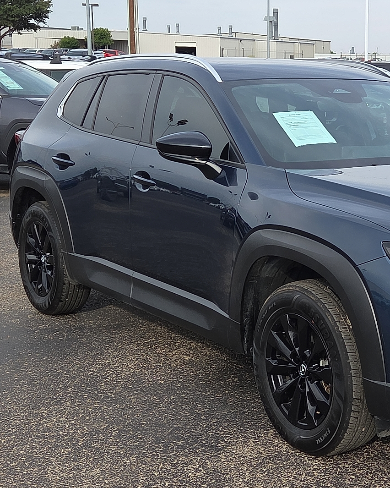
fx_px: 952
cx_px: 361
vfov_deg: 28.7
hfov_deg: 22.5
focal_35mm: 66
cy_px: 241
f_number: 1.8
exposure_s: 1/2000
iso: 76
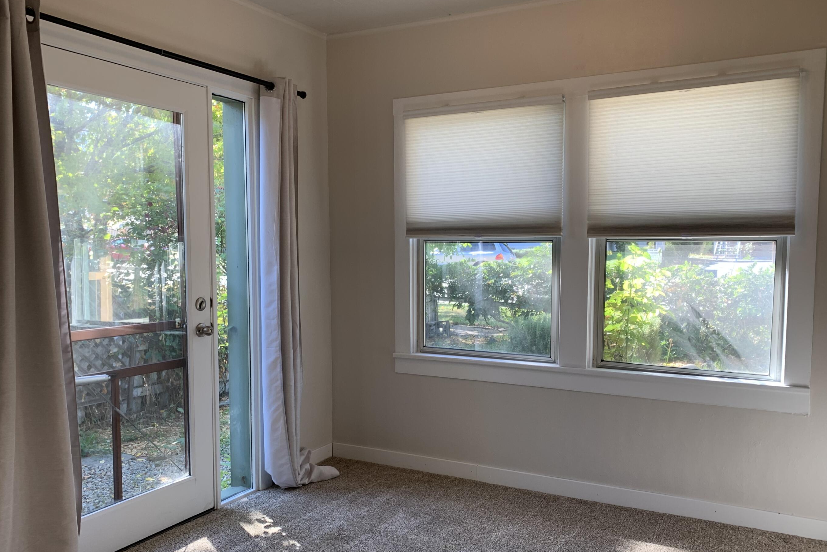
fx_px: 689
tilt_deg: -3.8
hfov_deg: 61.9
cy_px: 306
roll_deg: +1.2
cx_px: 433
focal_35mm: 30
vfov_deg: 43.5
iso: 50
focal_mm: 4.25
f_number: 1.8
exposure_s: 1/120
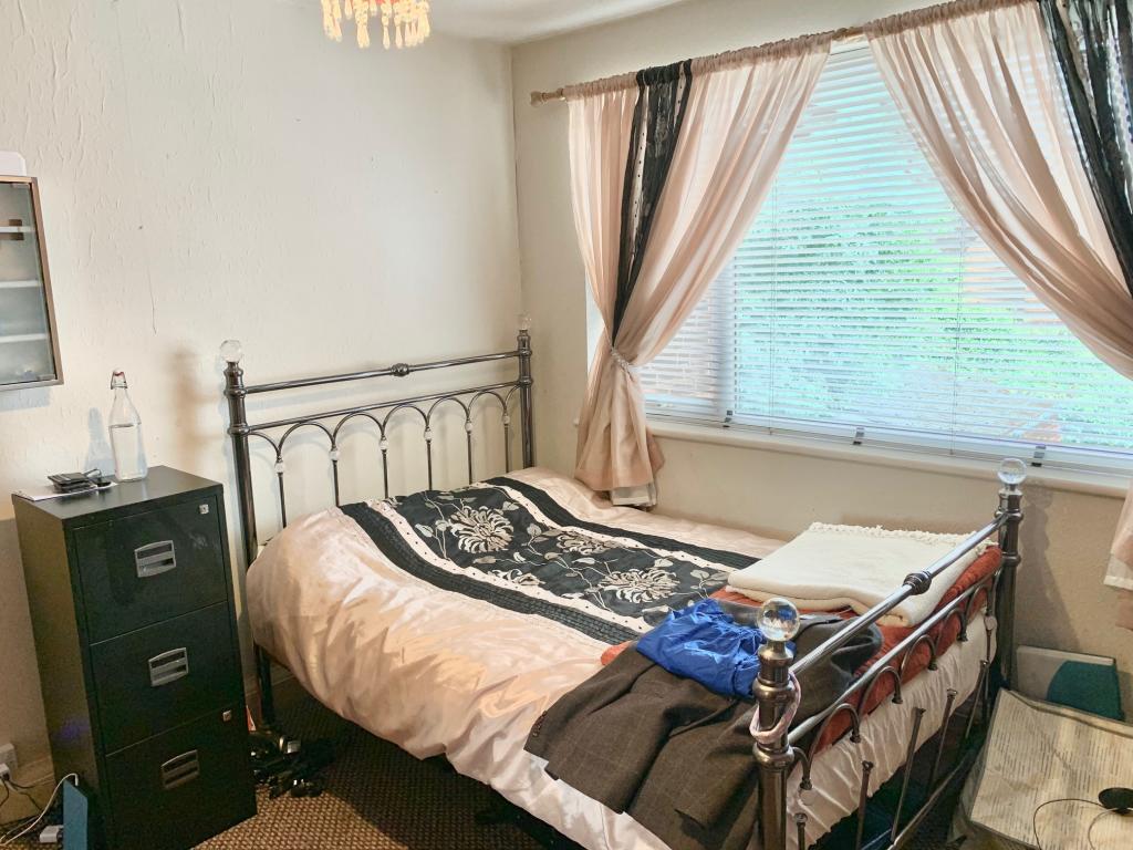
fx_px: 851
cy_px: 425
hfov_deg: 67.3
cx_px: 566
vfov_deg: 53.1
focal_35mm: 26
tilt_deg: -10.8
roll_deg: +2.2
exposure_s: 1/50
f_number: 1.8
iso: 100
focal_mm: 4.25
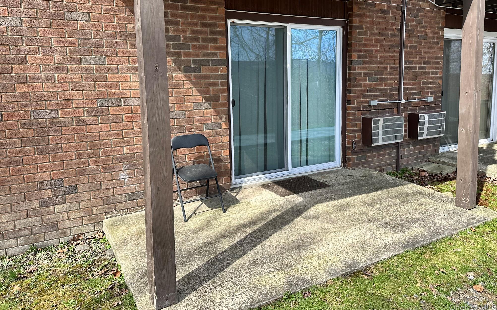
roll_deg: +1.1
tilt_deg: -6.1
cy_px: 123
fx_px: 352
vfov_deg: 47.3
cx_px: 246
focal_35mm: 26
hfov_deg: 70.4
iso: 80
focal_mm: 6.86
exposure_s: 1/1272
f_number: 1.78
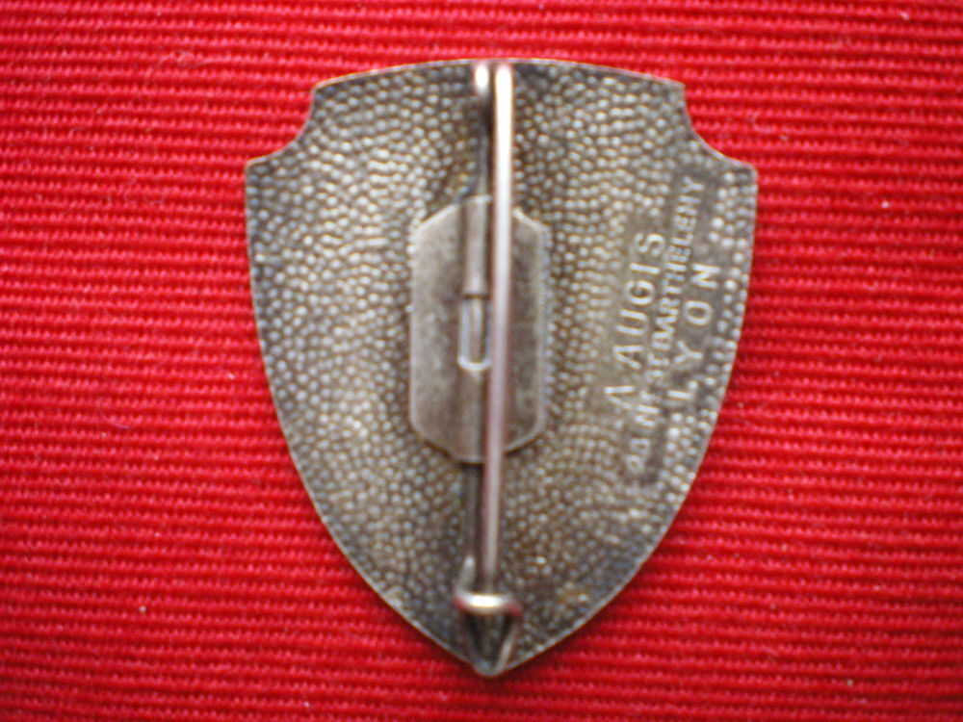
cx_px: 482
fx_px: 1057
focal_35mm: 38
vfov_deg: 37.7
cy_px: 361
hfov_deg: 49.0
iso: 400
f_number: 3.1
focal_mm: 6.3
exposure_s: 1/25
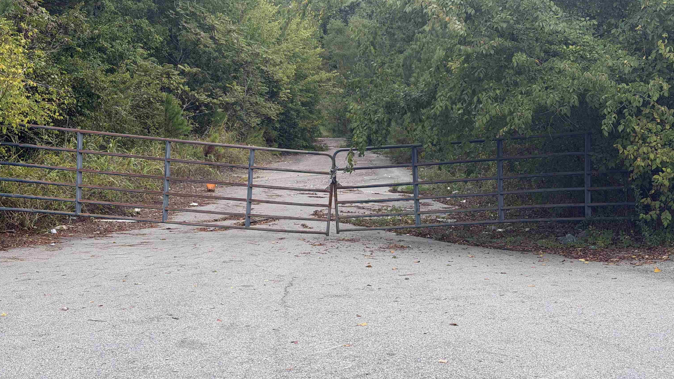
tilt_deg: -7.0
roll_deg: +0.4
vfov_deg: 22.6
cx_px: 339
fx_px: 947
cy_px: 169
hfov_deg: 39.2
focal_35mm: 53
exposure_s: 1/1403
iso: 80
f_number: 1.78
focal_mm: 6.76
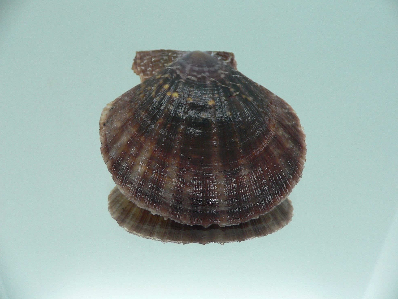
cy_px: 146
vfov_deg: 39.7
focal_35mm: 36
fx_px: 414
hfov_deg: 51.4
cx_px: 203
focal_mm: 4.6
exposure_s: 1/60
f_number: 2.8
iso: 150
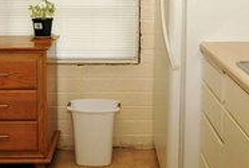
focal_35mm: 57
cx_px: 112
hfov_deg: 35.1
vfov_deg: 23.1
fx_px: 393
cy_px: 1
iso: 200
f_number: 4.5
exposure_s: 1/125
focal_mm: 11
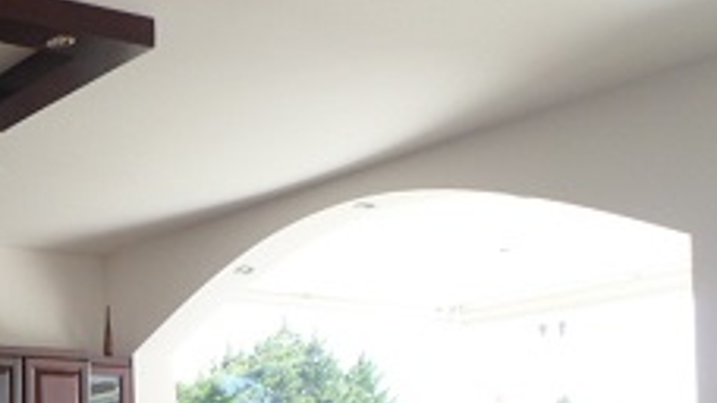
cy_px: 532
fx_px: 1254
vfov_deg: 17.1
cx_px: -28
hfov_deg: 29.4
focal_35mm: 66
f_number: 3.3
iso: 80
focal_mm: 4.9
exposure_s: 1/90
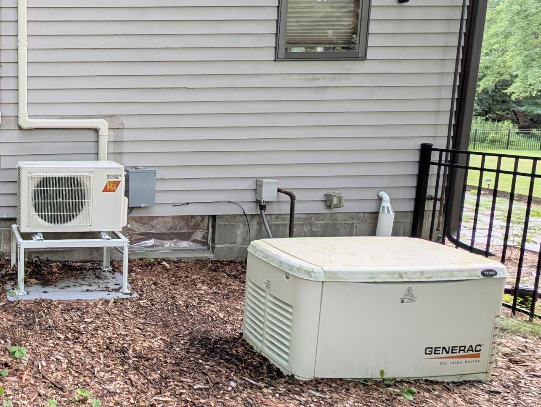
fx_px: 438
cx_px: -24
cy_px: 157
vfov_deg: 49.4
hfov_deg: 49.1
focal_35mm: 28
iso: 35
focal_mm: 2.23
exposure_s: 1/150
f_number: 1.95
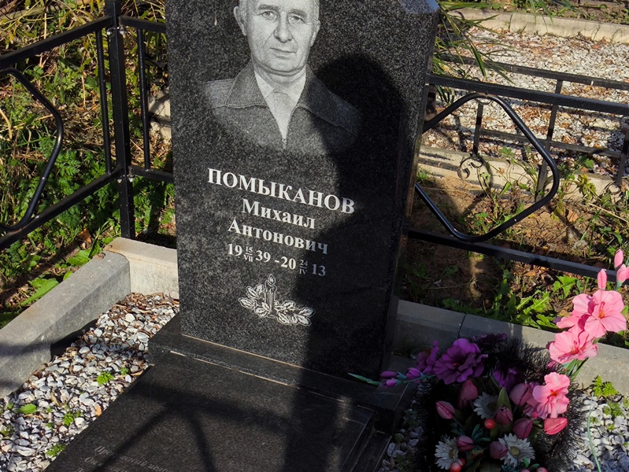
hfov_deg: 38.2
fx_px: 909
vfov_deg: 29.1
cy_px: 236
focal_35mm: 50
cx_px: 314
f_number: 1.7
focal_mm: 4.71
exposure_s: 1/2027
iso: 50
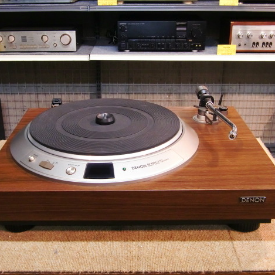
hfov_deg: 36.0
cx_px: 125
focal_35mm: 47
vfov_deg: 36.1
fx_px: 422
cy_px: 135
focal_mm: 6.9
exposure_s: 1/30
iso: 400
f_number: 3
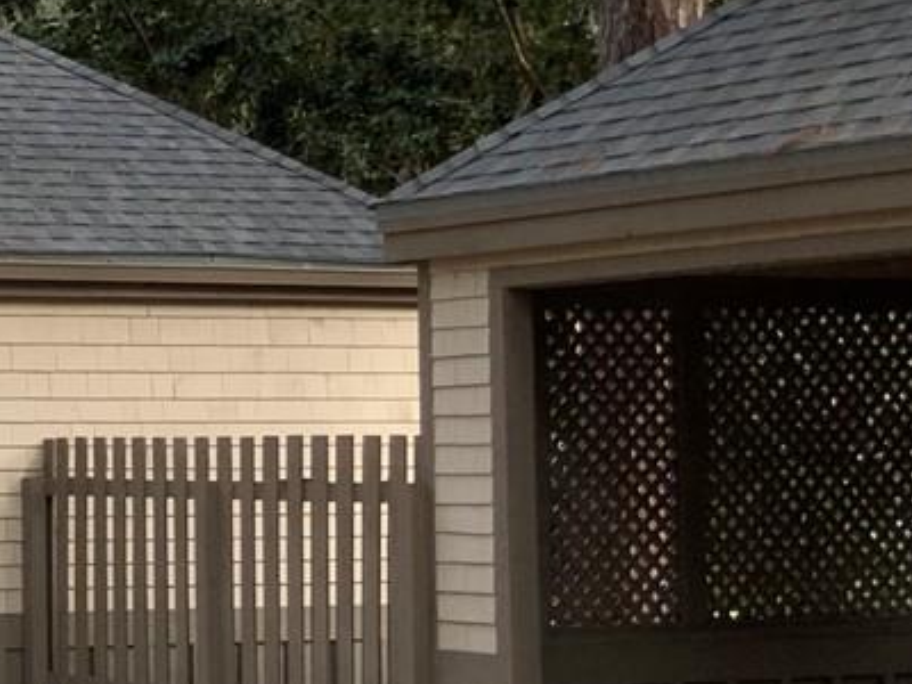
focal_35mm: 116
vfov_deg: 12.8
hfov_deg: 15.1
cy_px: 445
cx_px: -622
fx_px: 3056
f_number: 1.8
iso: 16
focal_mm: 3
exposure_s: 1/122
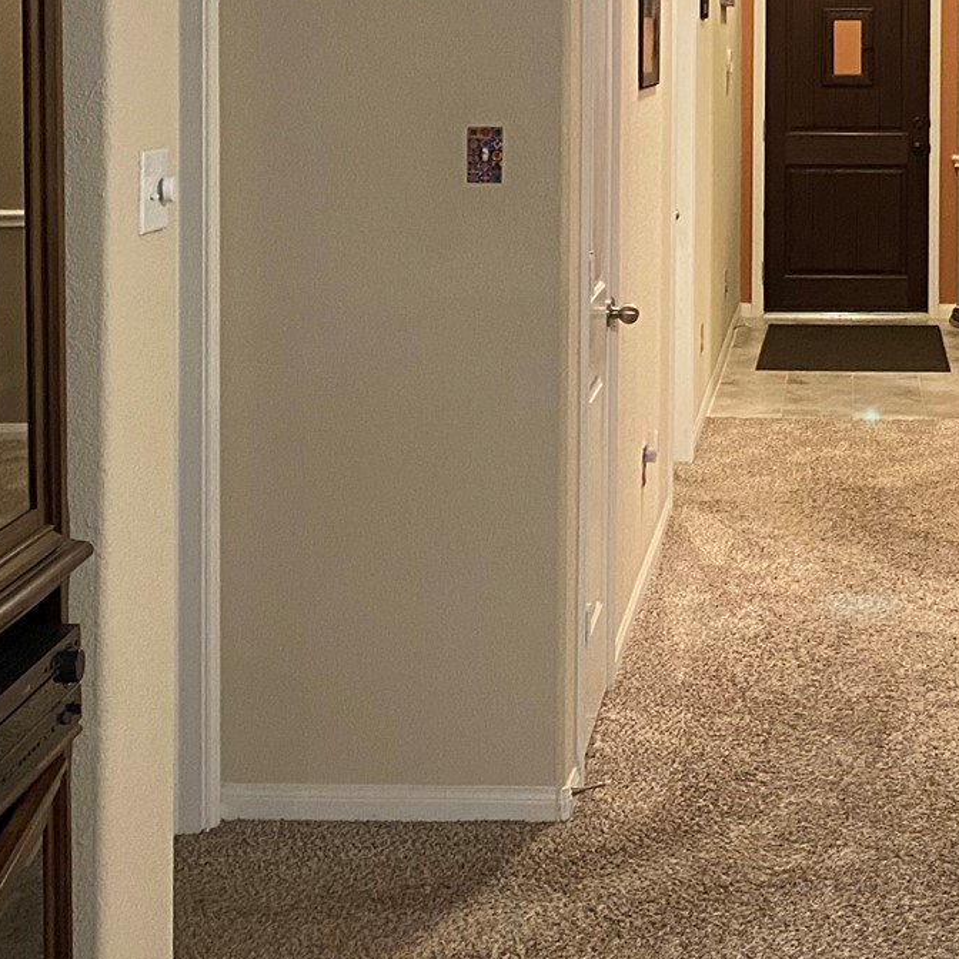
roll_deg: -0.9
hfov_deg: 24.0
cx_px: 861
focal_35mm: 70
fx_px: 2194
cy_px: 100
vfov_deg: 24.0
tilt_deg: -1.6
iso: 400
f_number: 1.8
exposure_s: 1/40
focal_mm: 4.25
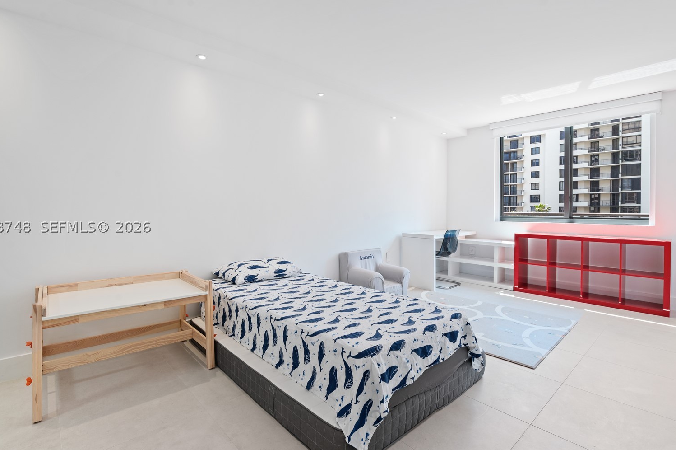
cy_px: 226
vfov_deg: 70.3
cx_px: 328
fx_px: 319
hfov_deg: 93.3
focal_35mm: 17
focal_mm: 15
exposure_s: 1/15
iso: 200
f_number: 8
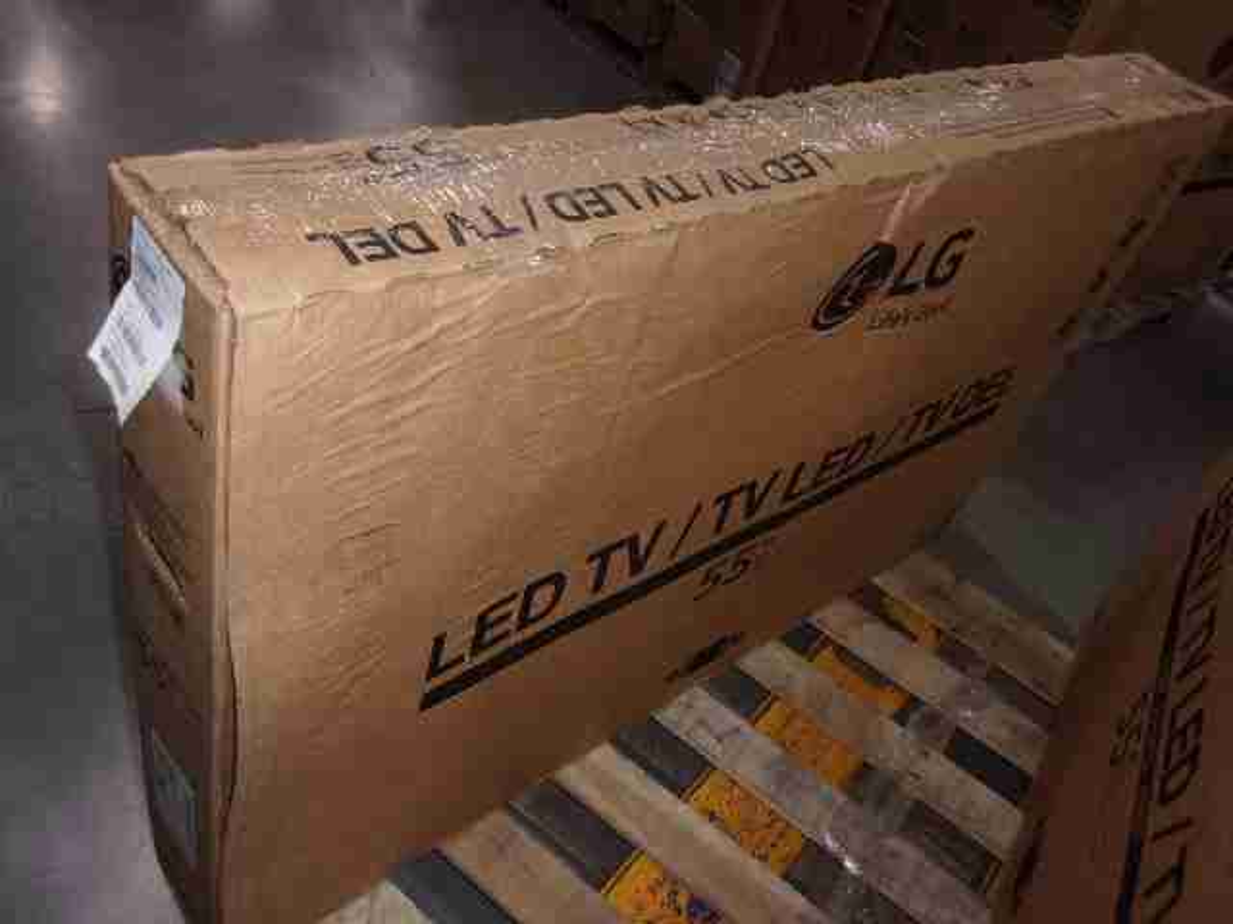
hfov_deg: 63.4
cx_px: 616
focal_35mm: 28
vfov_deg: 49.7
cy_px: 462
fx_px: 997
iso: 200
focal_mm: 5.1
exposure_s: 1/34
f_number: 3.9
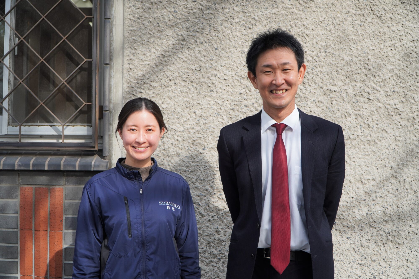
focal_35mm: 51
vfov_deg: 26.5
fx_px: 593
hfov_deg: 38.9
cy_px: 140
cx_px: 210
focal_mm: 34
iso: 100
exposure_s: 1/250
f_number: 4.5
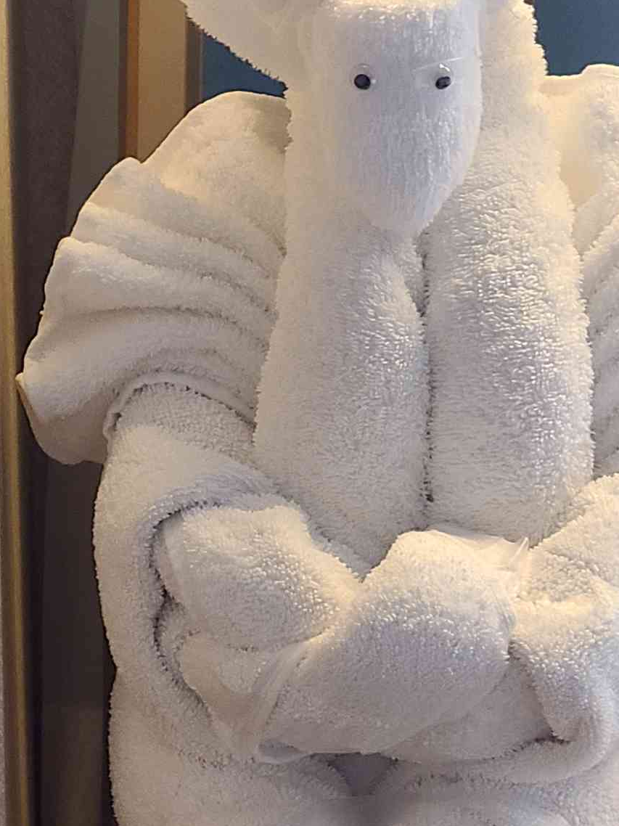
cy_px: 556
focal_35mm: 63
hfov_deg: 23.1
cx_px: 451
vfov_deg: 30.5
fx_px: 1503
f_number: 2
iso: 160
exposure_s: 1/60
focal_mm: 5.9
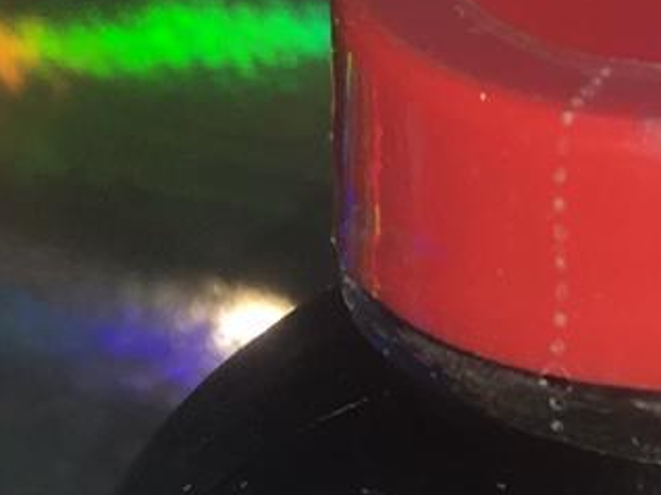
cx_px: 580
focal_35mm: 184
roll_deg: +1.1
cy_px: 1208
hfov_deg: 10.7
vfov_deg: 7.5
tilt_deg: -41.1
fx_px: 3511
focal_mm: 4.15
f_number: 2.2
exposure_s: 1/56
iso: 25
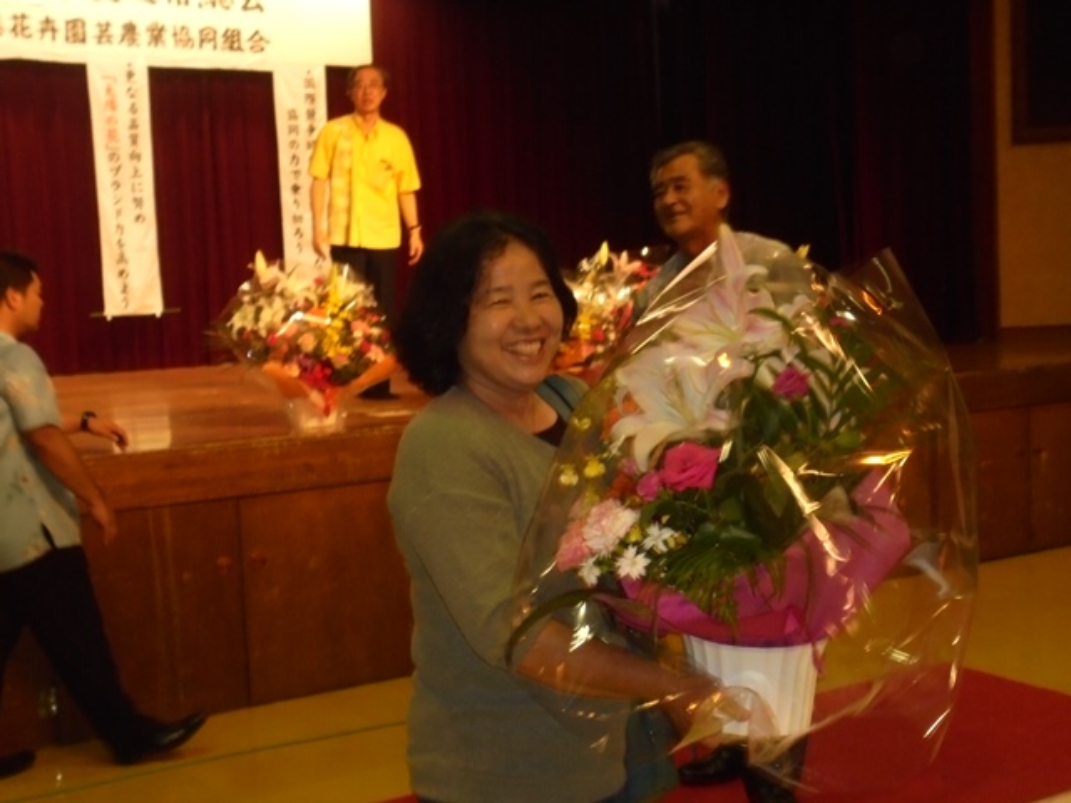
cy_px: 402
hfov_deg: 43.9
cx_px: 536
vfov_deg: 33.6
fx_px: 1330
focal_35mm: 43
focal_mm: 7.8
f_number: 4.5
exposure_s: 1/50
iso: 400
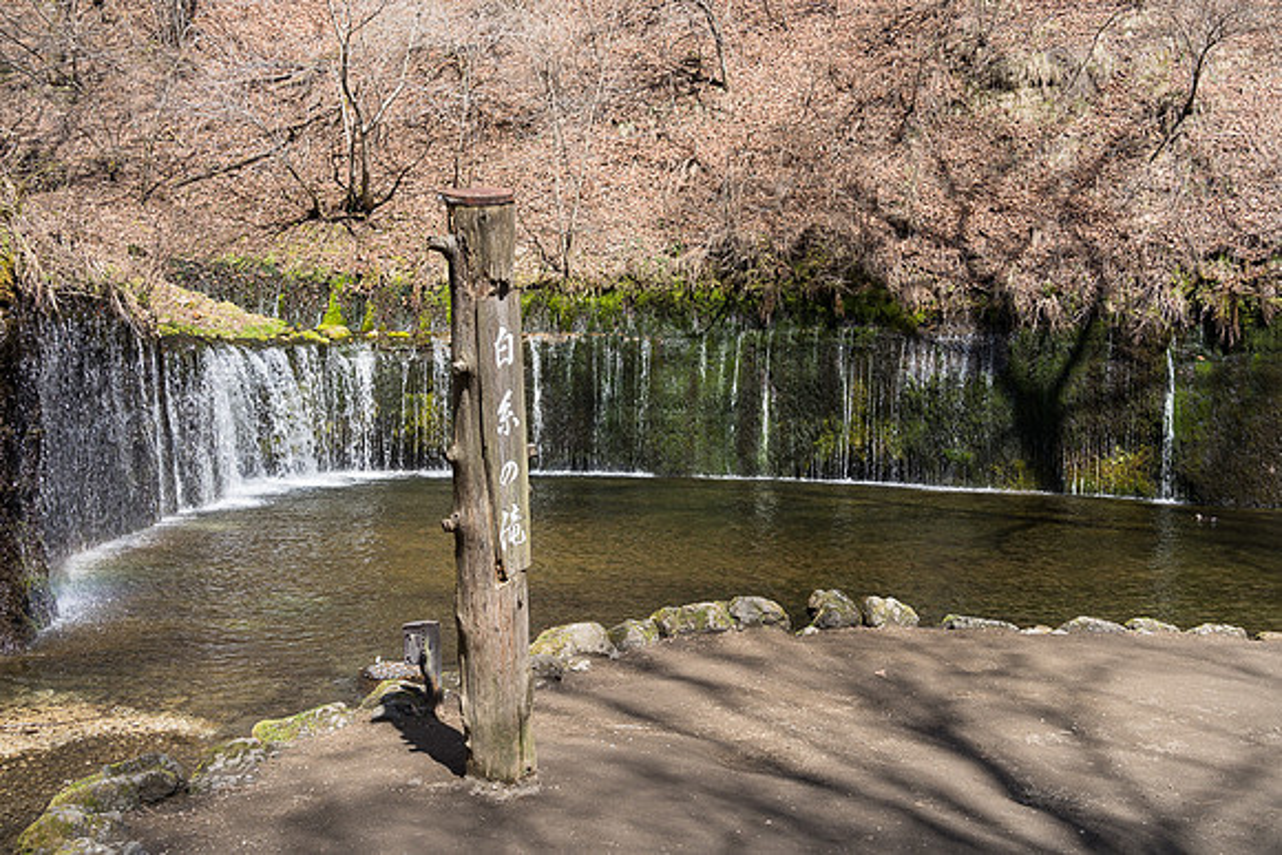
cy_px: 428
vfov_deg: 32.6
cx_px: 641
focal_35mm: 41
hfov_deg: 47.4
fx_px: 1460
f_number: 8
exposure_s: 1/100
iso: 100
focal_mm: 41
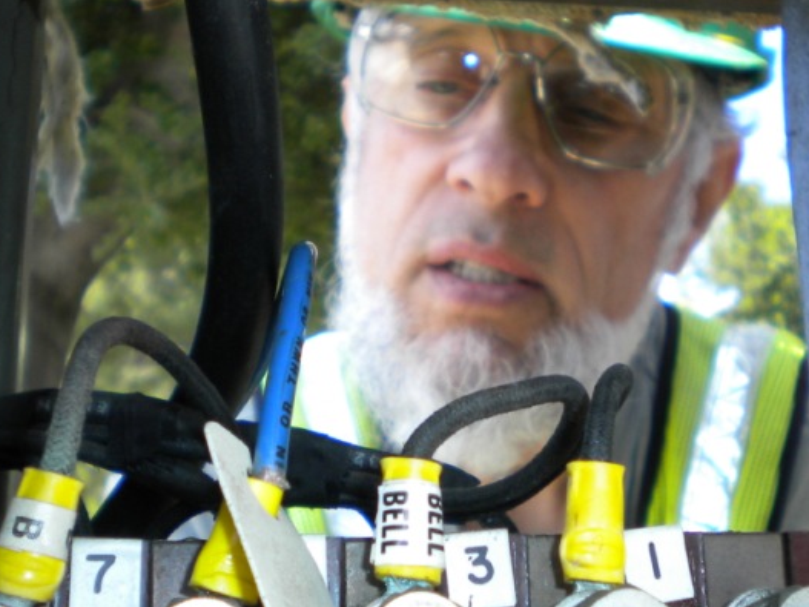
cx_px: 468
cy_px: 313
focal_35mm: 68
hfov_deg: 28.5
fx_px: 1589
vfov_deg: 21.6
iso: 80
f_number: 3.1
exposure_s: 1/158
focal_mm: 6.3
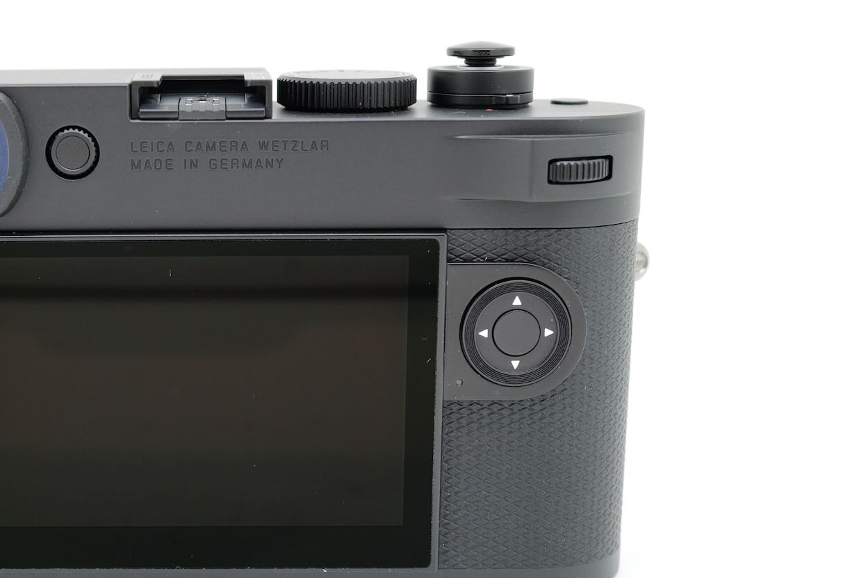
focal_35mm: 69
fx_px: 1660
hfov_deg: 28.7
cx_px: 183
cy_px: 364
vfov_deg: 19.7
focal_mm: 43
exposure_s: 1/60
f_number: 8
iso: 800
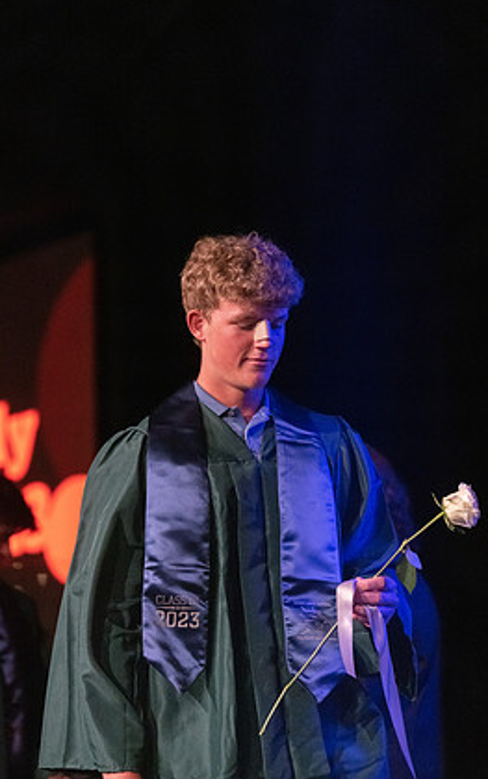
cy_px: 406
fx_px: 2550
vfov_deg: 17.4
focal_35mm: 120
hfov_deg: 10.9
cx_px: 263
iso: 16000
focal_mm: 110
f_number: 2.8
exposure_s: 1/1000
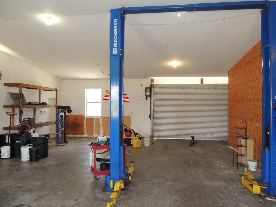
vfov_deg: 54.9
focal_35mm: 25
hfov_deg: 69.4
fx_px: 199
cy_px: 103
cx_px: 143
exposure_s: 1/40
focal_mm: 4.3
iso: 280
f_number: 3
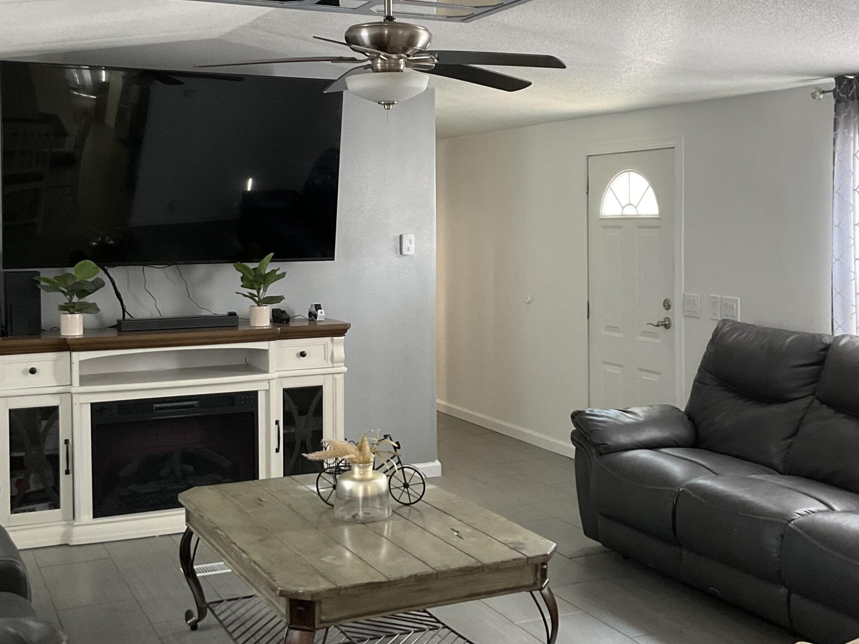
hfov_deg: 41.2
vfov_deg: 31.5
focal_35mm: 46
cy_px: 276
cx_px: 422
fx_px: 1141
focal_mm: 3
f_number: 1.8
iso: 125
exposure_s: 1/60
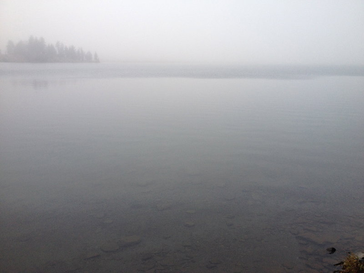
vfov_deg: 40.7
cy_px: 136
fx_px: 368
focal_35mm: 35
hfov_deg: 52.6
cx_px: 182
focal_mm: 4.28
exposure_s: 1/120
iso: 80
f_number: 2.4
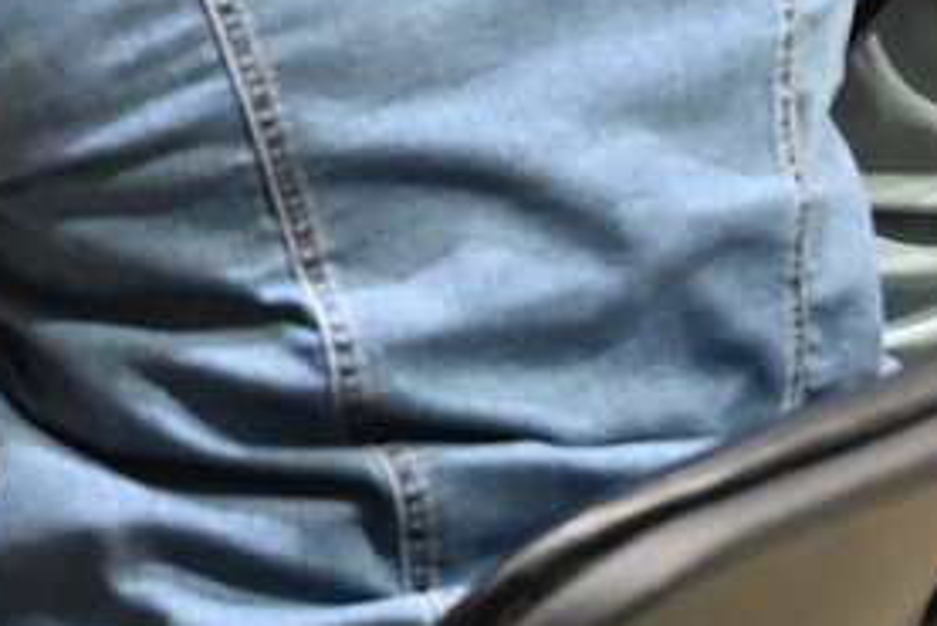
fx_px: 3750
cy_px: -457
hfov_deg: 14.0
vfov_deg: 9.2
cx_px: 10
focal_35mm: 144
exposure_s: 1/200
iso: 14400
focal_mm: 39
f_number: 4
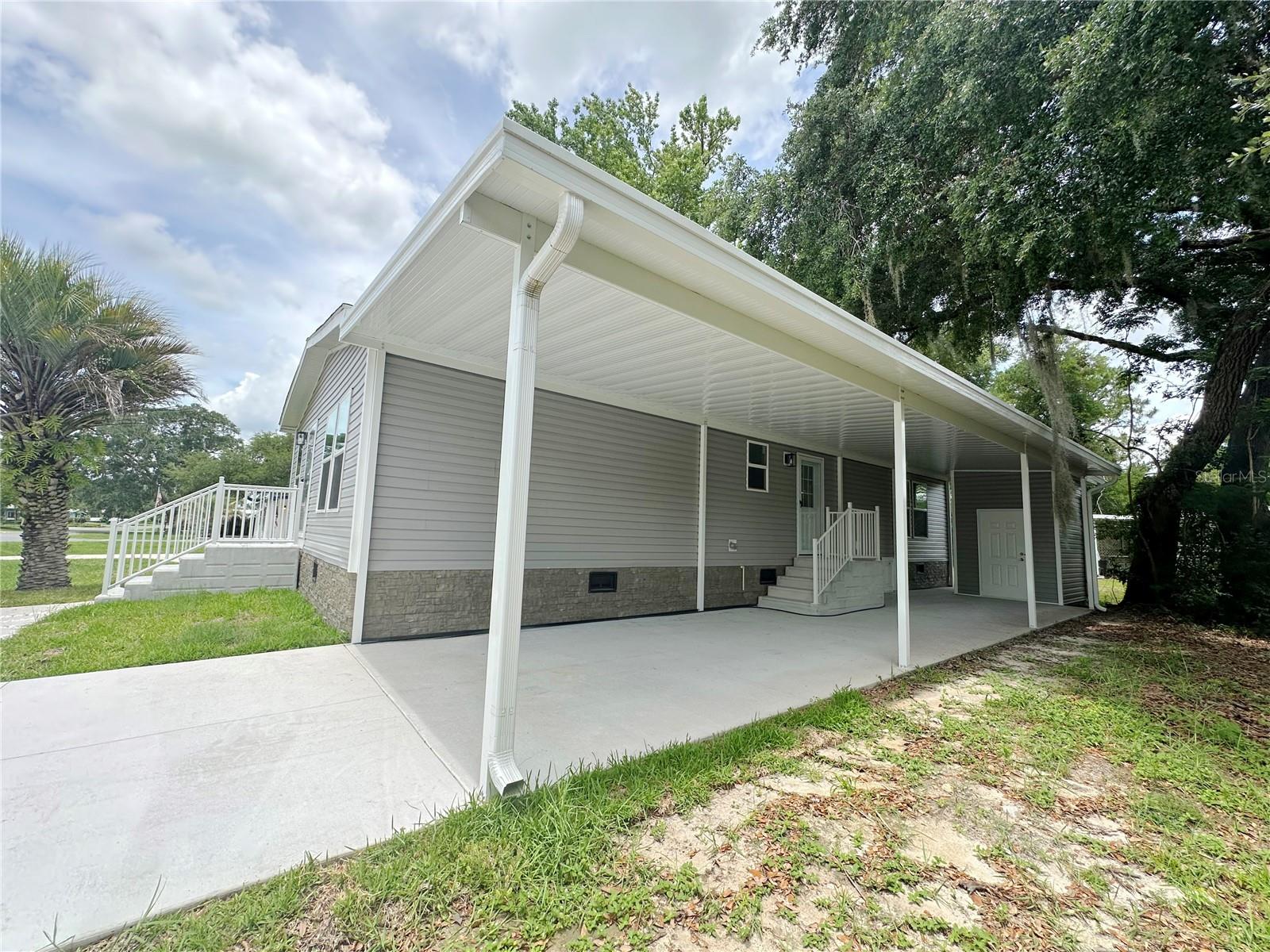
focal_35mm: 14
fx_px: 514
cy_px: 476
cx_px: 635
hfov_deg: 102.1
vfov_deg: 85.7
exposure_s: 1/716
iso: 40
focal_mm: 2.22
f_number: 2.2
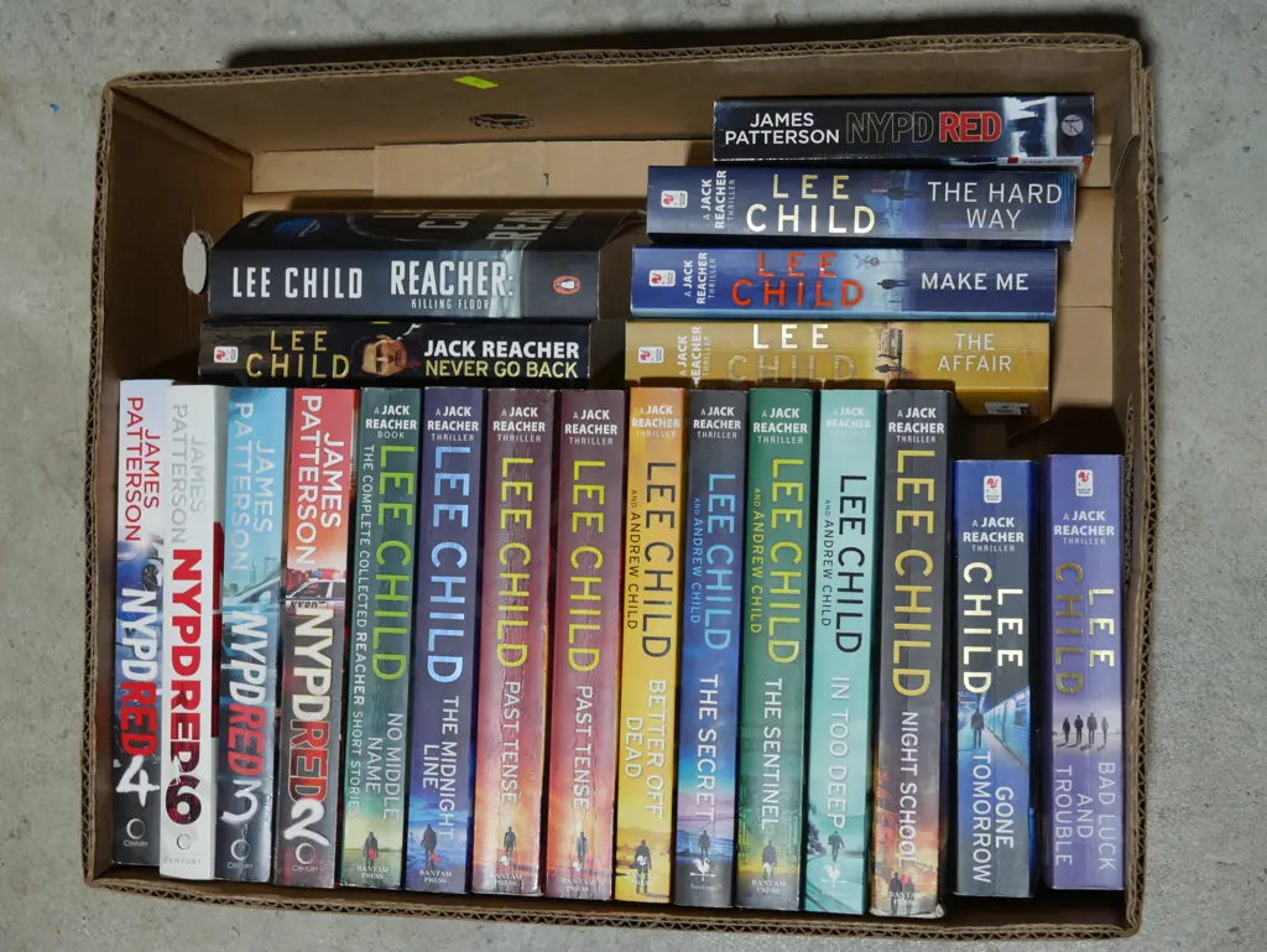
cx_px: 634
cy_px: 476
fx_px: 2051
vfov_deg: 26.1
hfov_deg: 34.3
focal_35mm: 56
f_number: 5.3
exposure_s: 1/60
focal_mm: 28
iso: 320
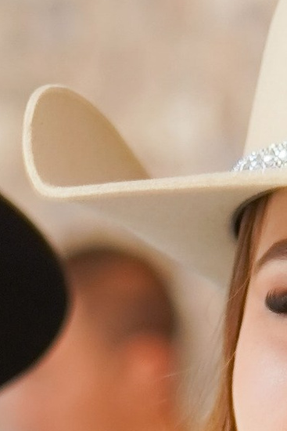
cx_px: 167
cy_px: 905
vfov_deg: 5.7
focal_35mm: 349
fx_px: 4171
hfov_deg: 3.9
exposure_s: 1/80
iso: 400
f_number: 1.8
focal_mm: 50
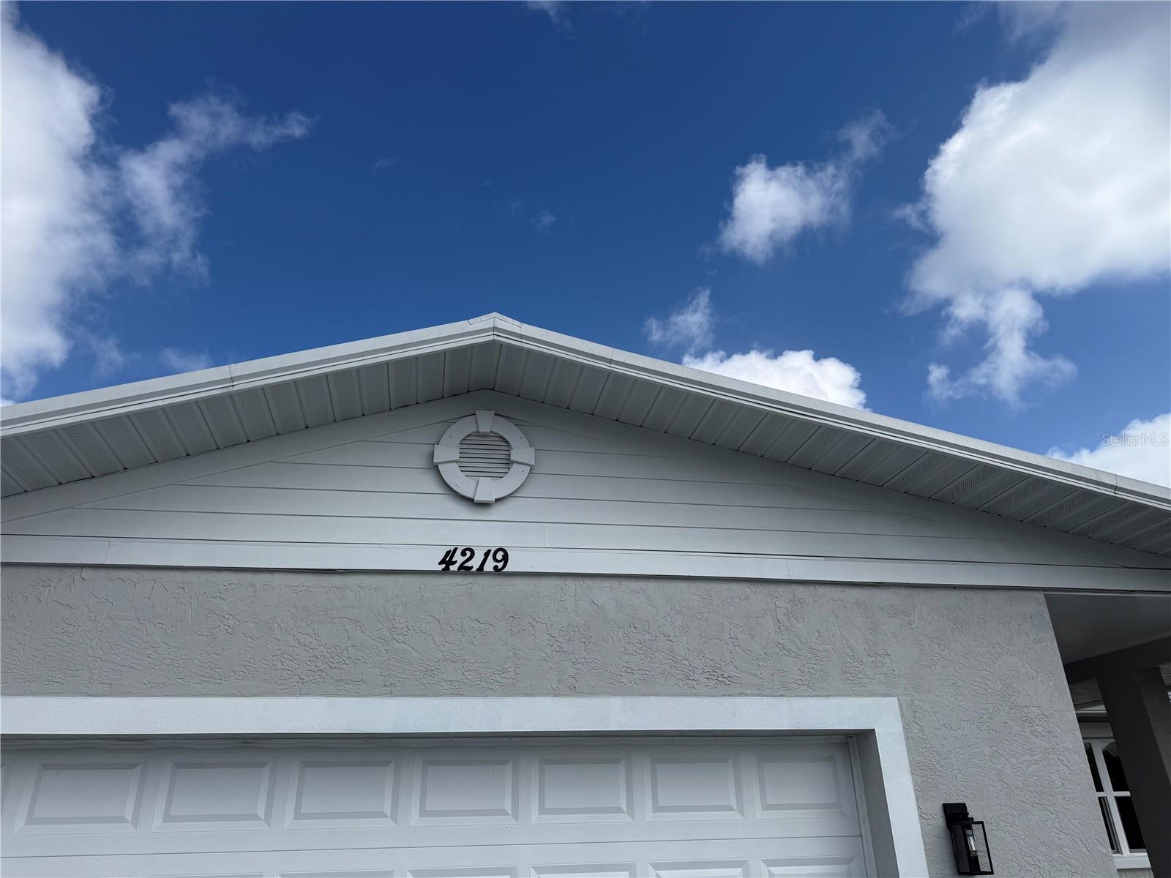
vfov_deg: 56.8
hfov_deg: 71.6
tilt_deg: +26.5
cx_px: 586
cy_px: 439
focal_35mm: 24
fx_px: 812
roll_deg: +2.5
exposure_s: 1/7353
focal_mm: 6.76
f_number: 1.78
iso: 80
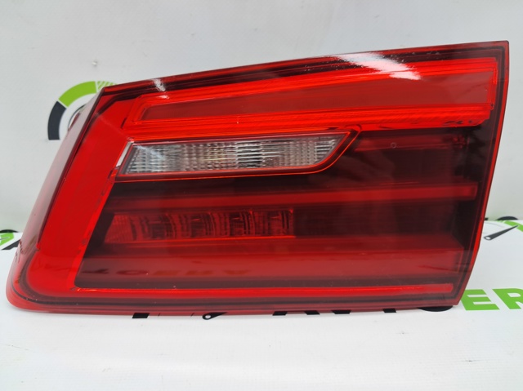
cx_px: 262
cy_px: 196
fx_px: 408
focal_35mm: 27
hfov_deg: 65.4
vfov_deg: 51.3
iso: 50
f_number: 1.8
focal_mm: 4
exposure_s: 1/50
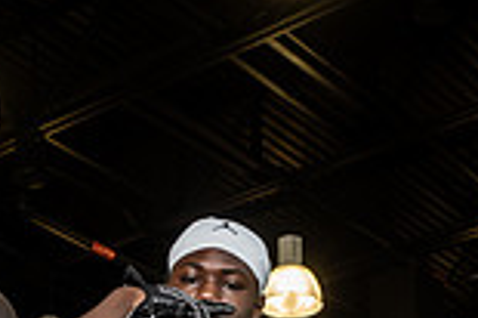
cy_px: 685
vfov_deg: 10.2
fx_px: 1618
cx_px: 216
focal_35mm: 122
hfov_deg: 16.8
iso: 500
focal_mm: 42
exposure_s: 1/250
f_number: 5.6
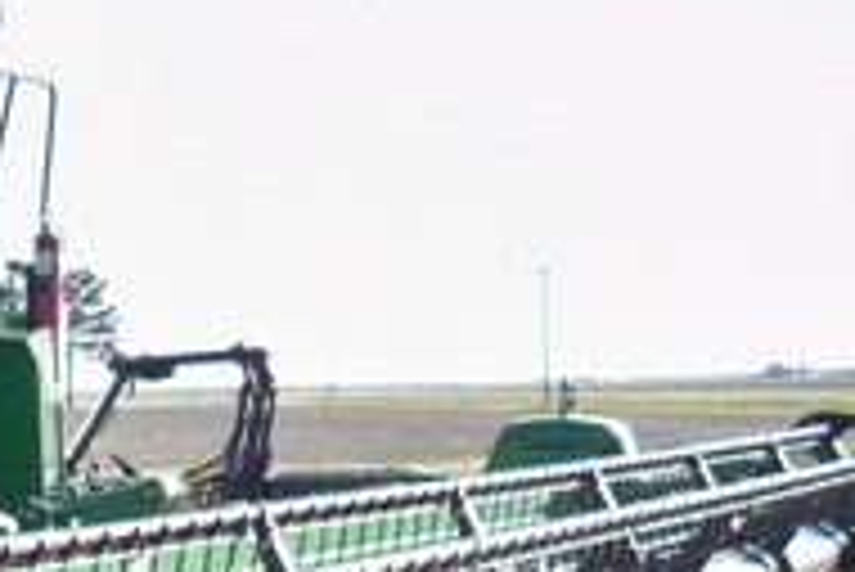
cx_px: -333
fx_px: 2472
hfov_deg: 18.0
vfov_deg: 12.5
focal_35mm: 104
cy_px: 869
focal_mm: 6.3
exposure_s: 1/320
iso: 80
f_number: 3.1
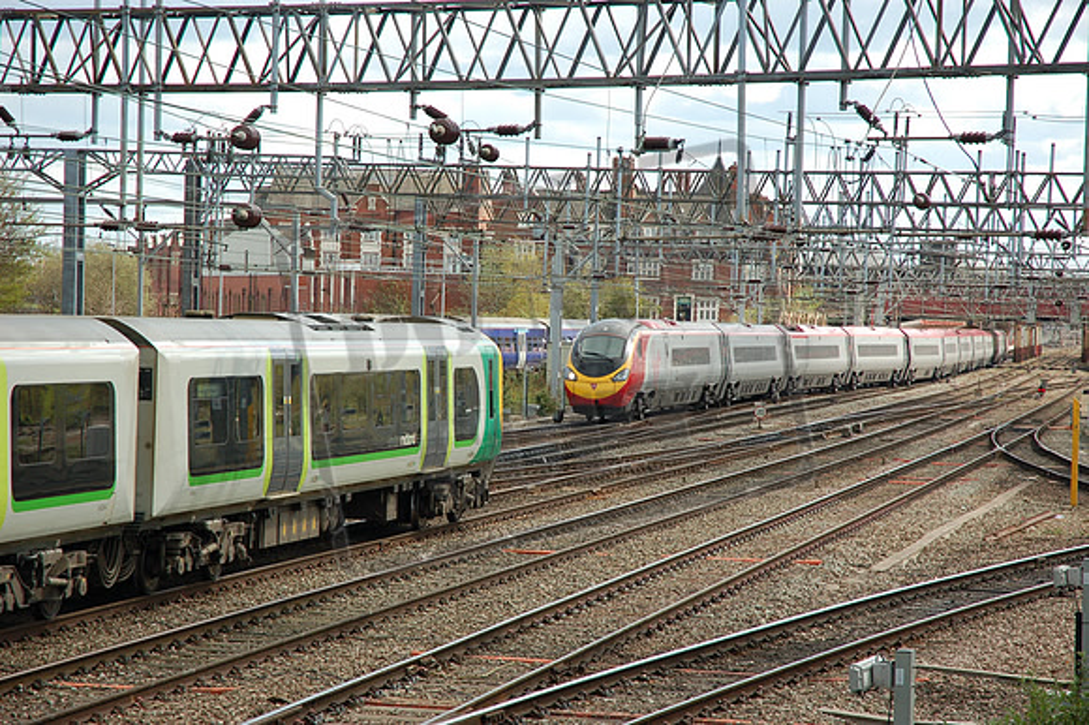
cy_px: 362
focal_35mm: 105
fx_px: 3174
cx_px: 544
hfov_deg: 19.5
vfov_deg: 13.0
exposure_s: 1/500
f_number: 5.6
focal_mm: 70
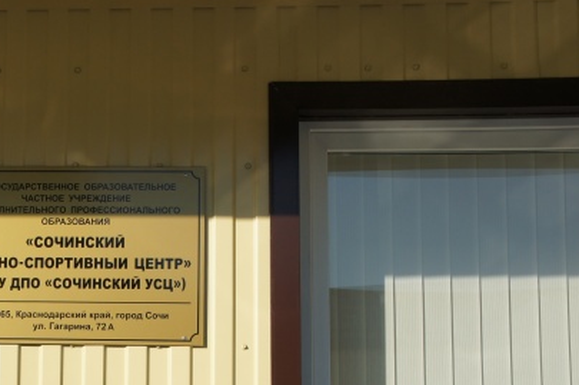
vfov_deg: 16.7
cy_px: 368
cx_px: 70
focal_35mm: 80
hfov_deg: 24.7
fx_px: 1285
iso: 200
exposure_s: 1/500
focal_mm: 27
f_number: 8
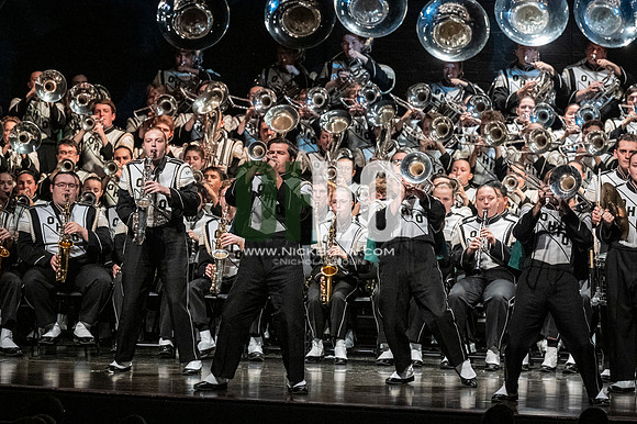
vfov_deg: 6.1
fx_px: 3979
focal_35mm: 225
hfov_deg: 9.2
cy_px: 212
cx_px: 318
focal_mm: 150
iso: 4000
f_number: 4
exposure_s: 1/500
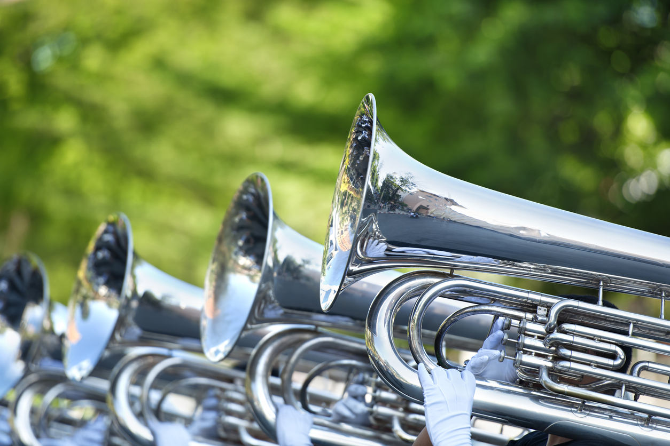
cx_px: 335
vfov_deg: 6.9
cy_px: 223
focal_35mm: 200
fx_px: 3722
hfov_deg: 10.3
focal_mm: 200
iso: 100
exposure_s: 1/500
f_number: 2.8
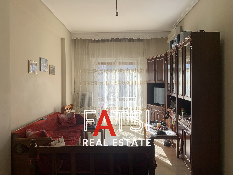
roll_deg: +0.4
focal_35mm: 26
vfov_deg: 53.1
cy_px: 88
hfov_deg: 67.3
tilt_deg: -0.4
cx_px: 116
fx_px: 175
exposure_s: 1/461
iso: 25
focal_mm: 4.25
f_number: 1.8
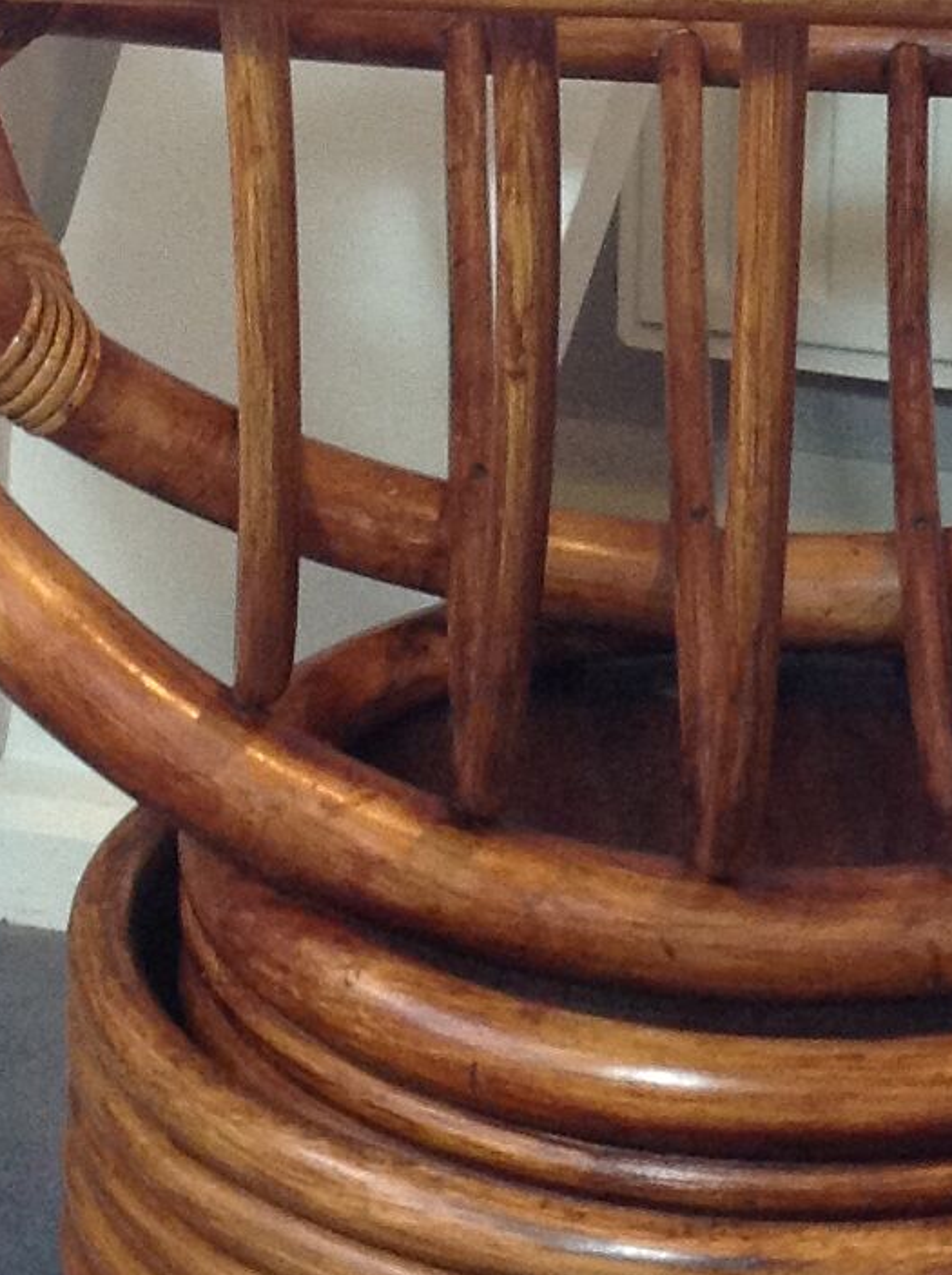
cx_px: 927
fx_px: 4743
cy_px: 114
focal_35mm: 129
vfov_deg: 15.1
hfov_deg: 11.4
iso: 160
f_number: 2.4
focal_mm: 4.28
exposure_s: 1/15
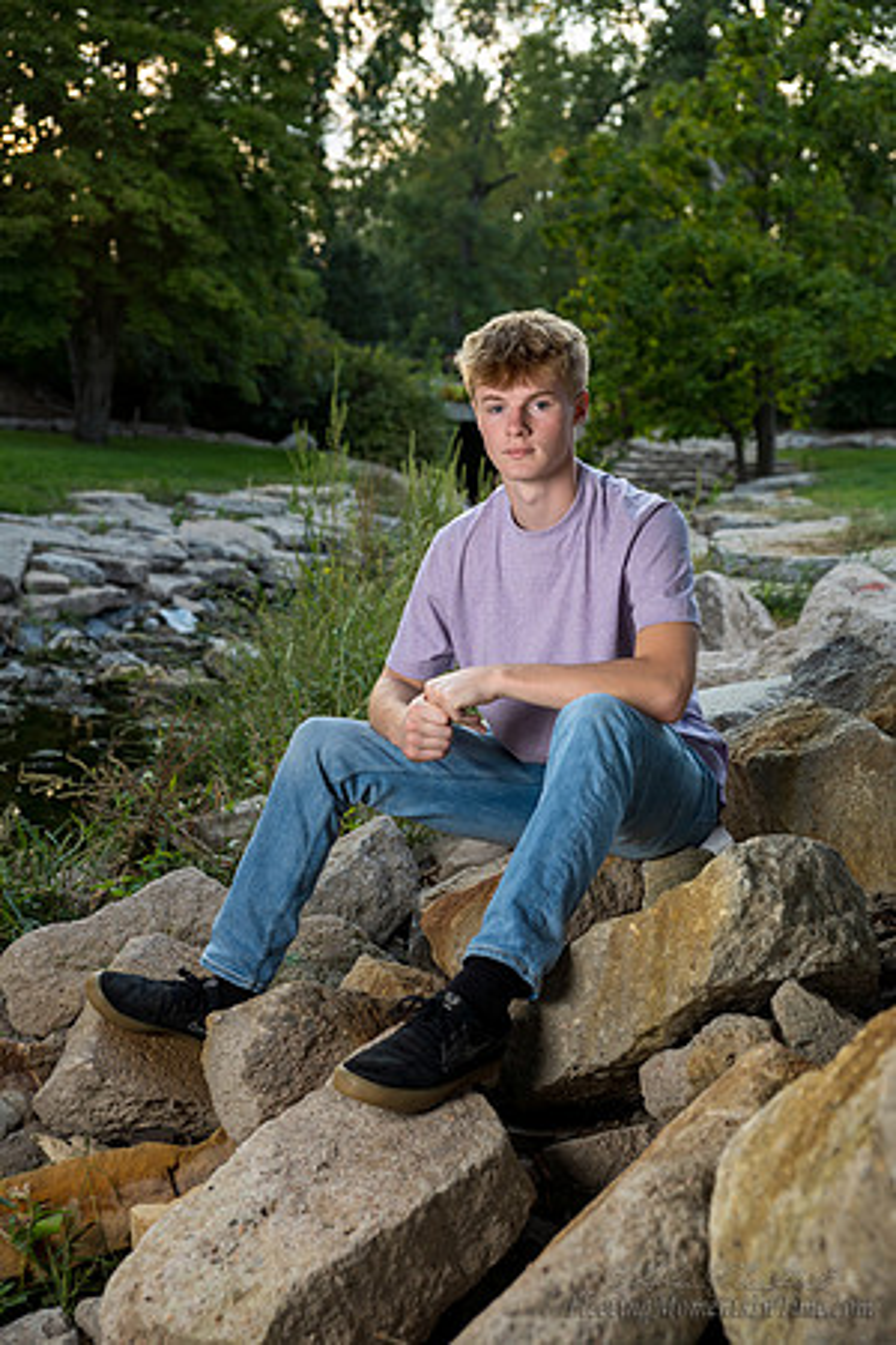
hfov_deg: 27.0
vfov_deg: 39.6
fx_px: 1867
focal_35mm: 50
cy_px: 672
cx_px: 448
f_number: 4
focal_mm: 50
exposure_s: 1/160
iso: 125
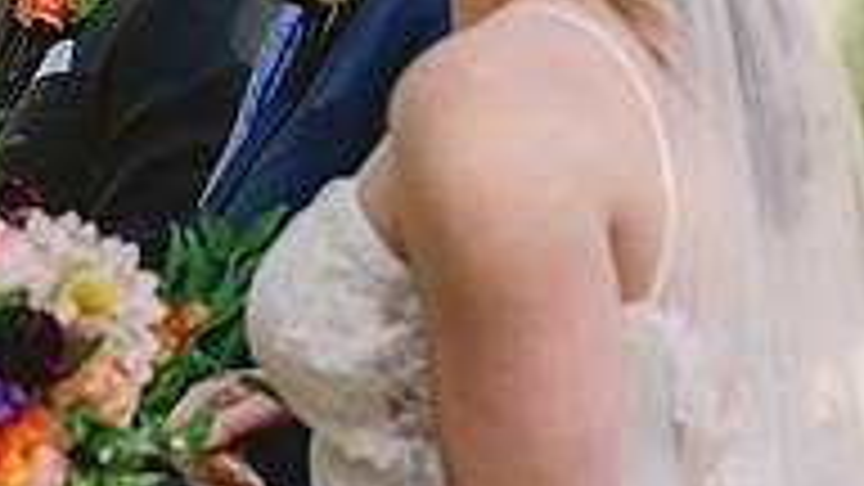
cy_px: 216
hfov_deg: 5.1
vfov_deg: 2.9
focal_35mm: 420
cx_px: 216
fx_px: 9622
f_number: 4
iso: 200
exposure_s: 1/250
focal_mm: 171
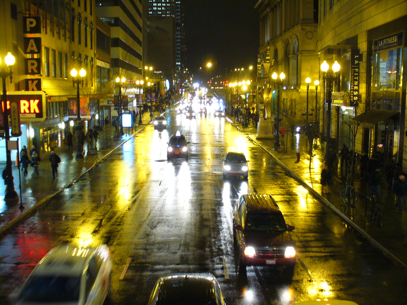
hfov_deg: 50.1
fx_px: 435
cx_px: 204
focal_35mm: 37
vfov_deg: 38.7
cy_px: 152
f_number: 2.8
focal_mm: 6.1
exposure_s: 1/6
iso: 200
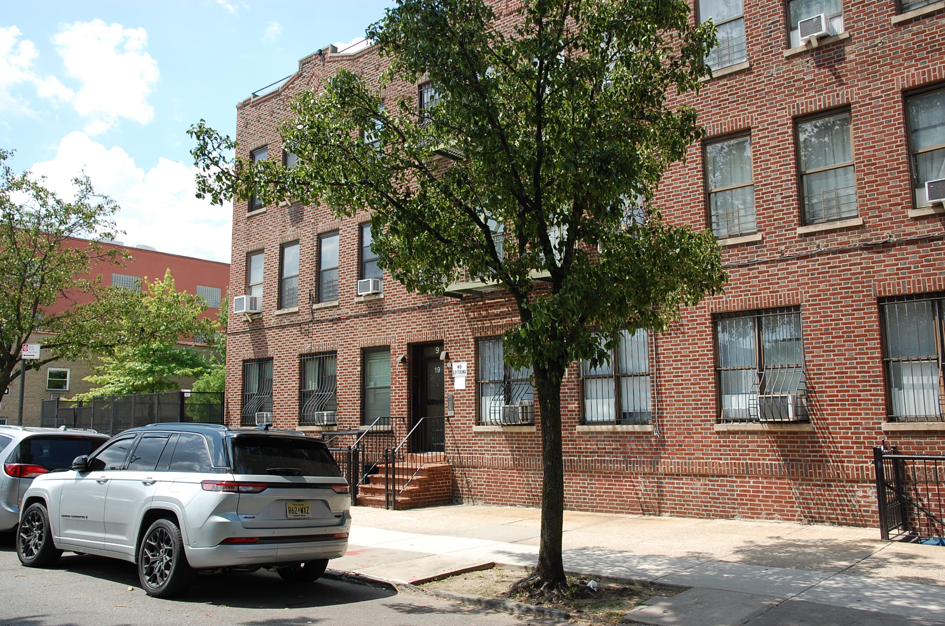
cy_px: 313
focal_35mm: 30
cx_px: 472
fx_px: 786
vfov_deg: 43.5
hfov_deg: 62.0
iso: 200
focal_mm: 20
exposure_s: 1/200
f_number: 7.1
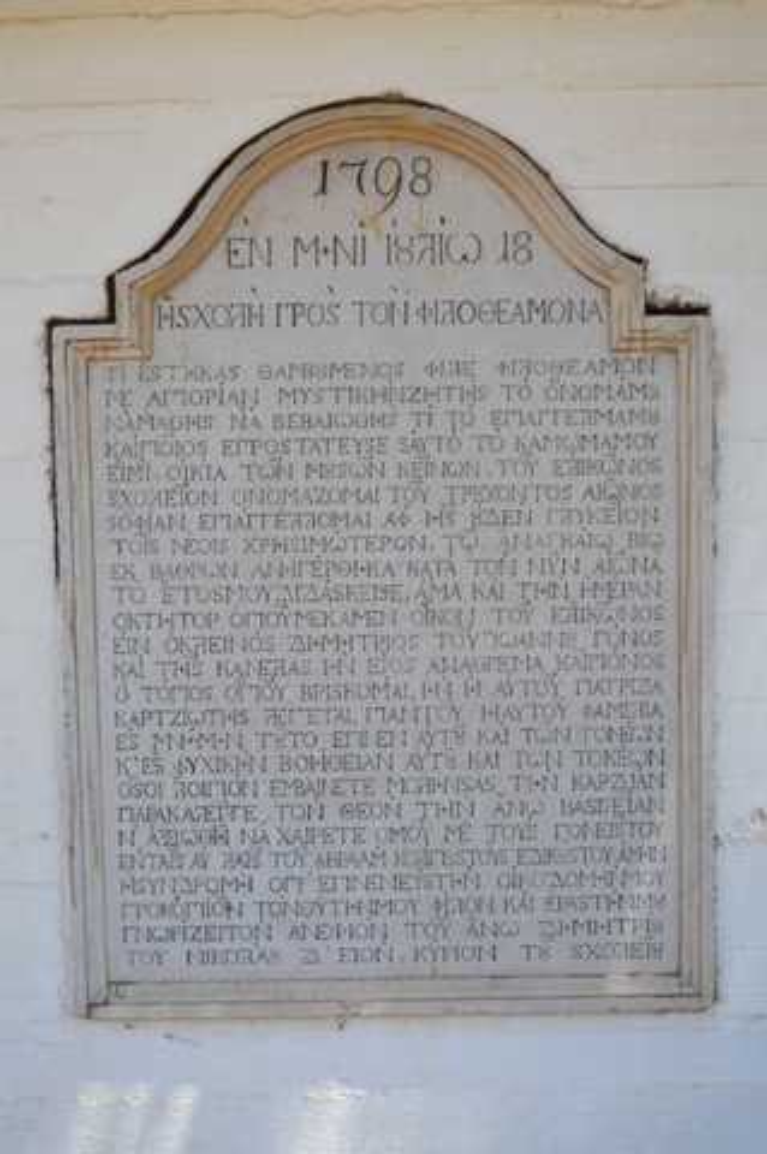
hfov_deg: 28.9
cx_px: 384
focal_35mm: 46
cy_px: 577
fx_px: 1489
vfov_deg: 42.4
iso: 110
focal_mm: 31
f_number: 5.6
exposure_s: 1/125
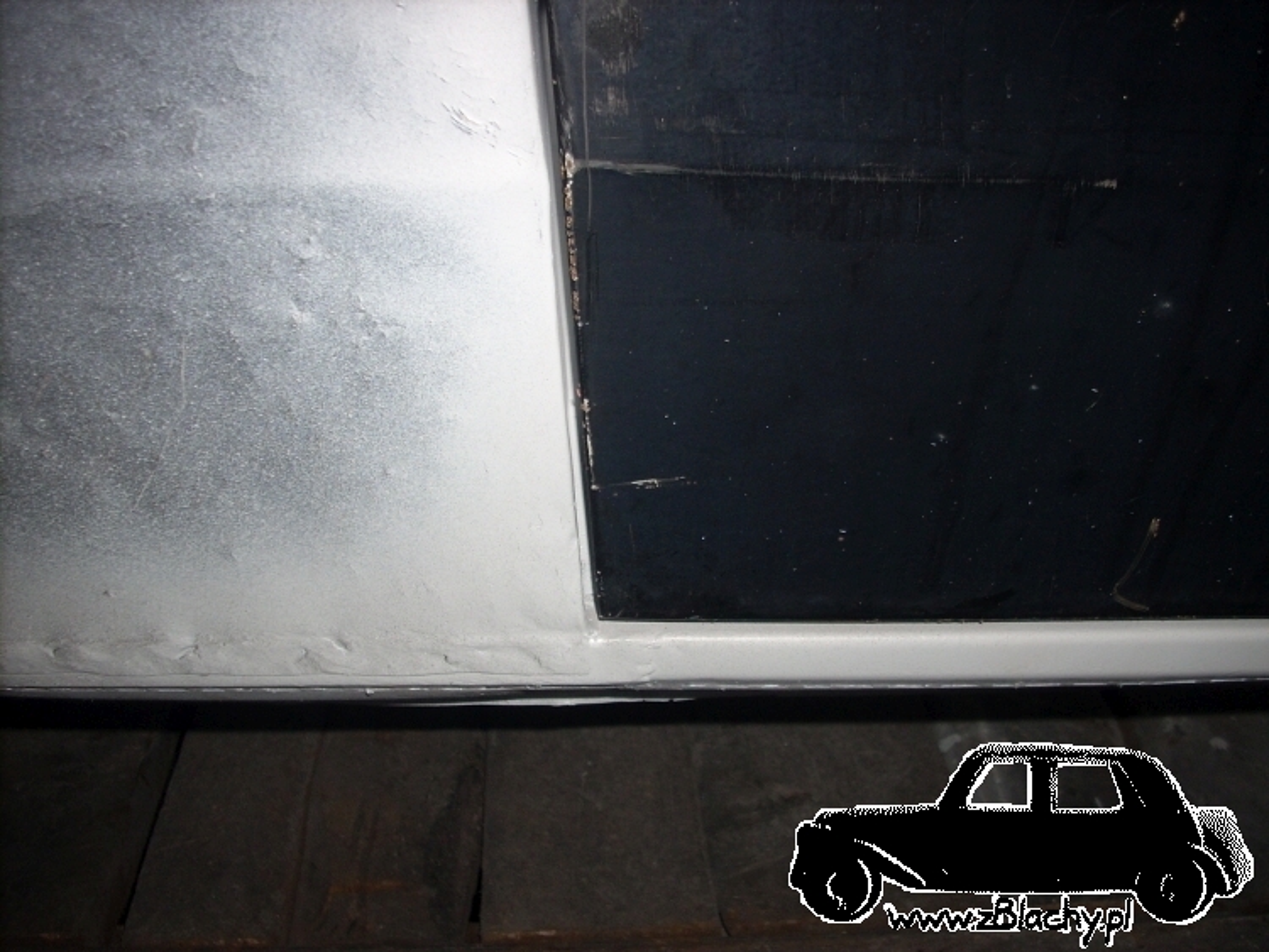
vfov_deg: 38.7
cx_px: 634
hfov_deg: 50.1
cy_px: 476
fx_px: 1357
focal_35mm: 37
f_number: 2.8
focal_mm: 6.2
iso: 64
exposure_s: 1/60
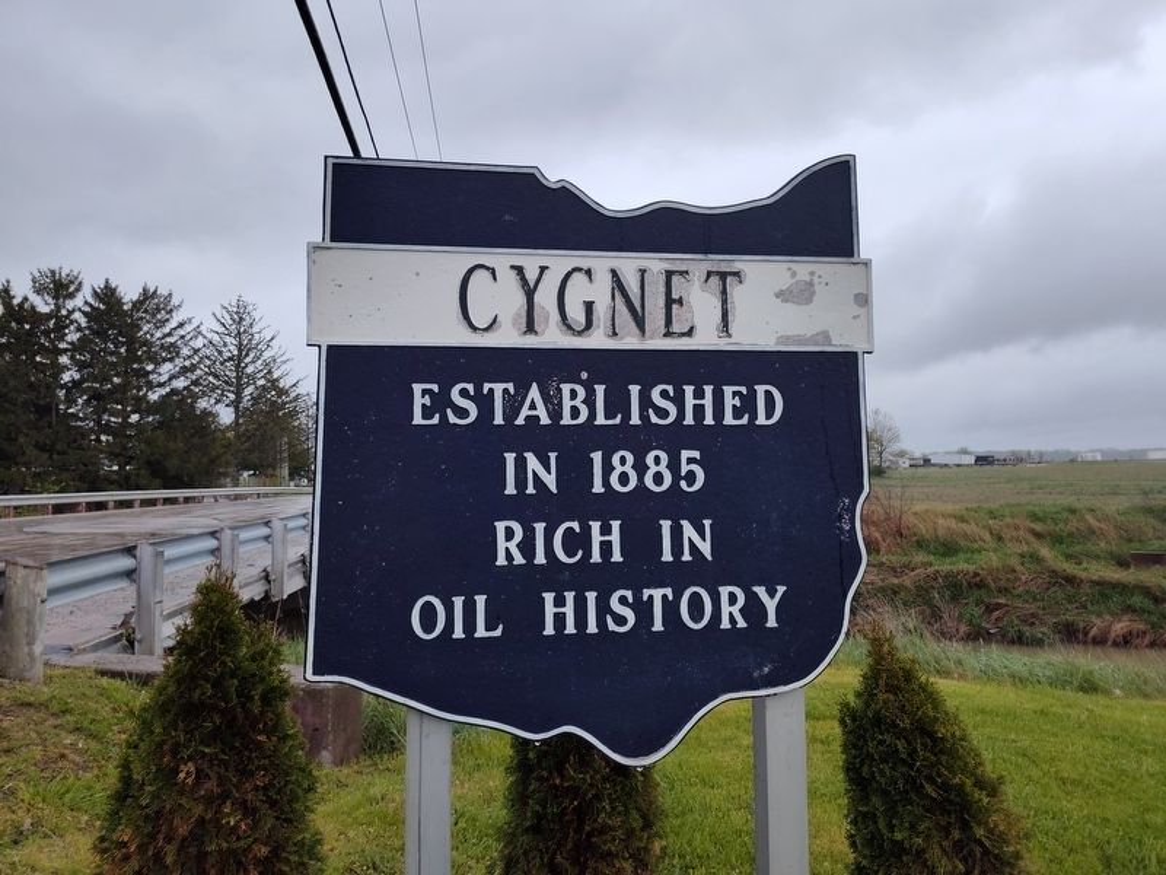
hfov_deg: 73.9
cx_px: 583
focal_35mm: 23
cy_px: 438
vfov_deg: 58.9
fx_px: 775
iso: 248
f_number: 1.8
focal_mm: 5.56
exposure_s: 1/120
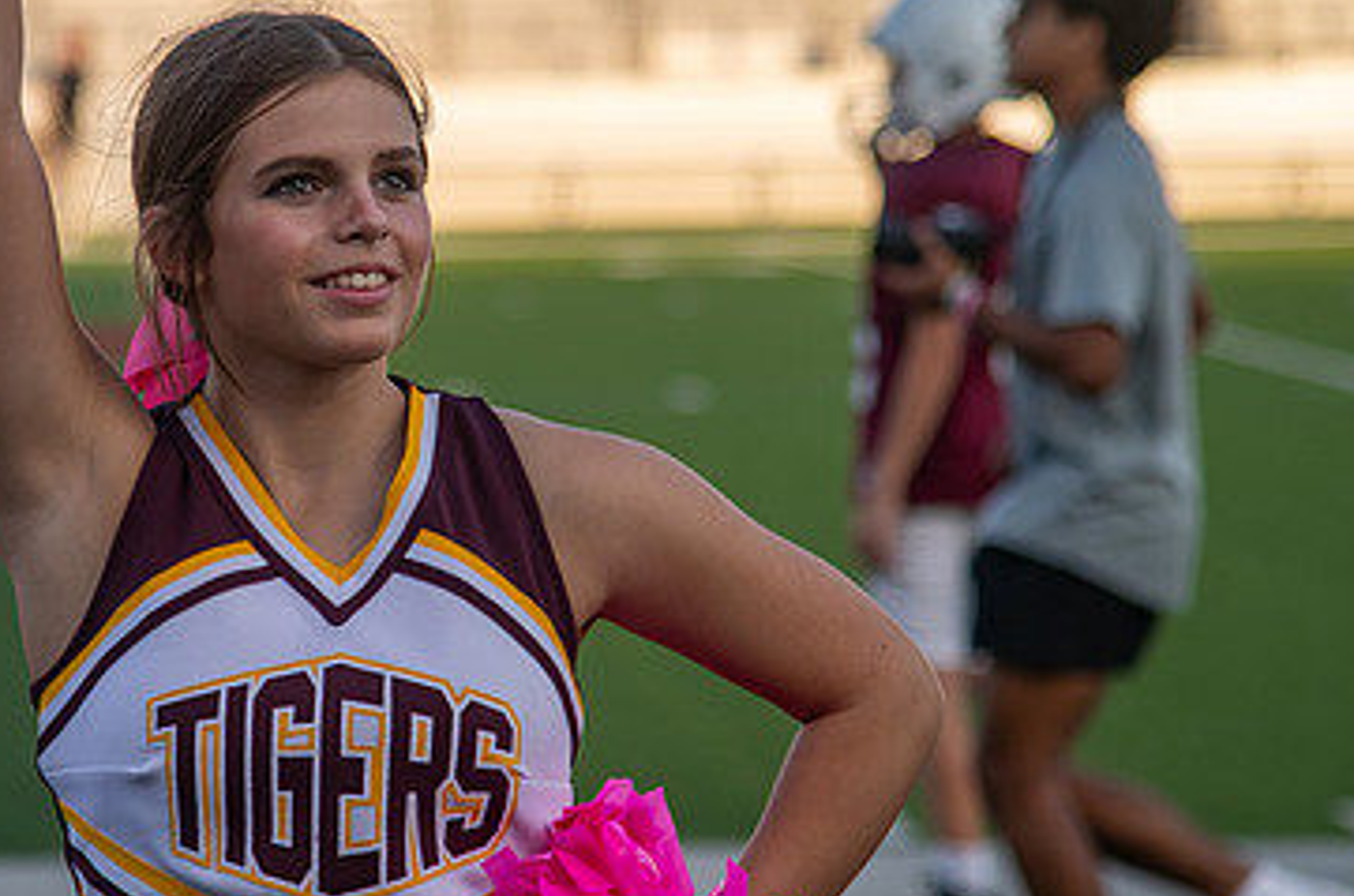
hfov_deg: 8.7
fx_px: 8857
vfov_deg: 5.8
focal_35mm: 236
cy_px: 384
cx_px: 338
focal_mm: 120
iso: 320
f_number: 4
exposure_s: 1/1250
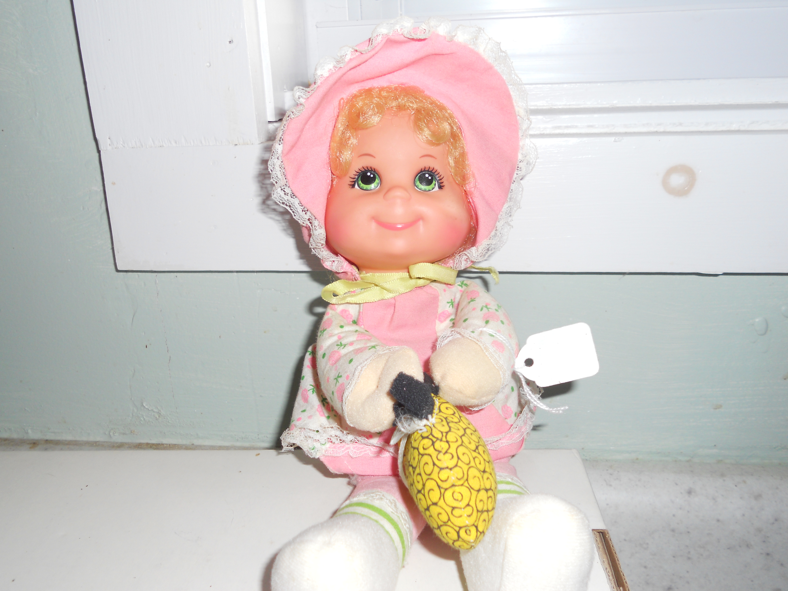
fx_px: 728
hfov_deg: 56.8
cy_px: 296
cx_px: 394
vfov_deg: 44.2
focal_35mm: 32
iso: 80
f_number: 3.5
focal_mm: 5.8
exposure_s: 1/25
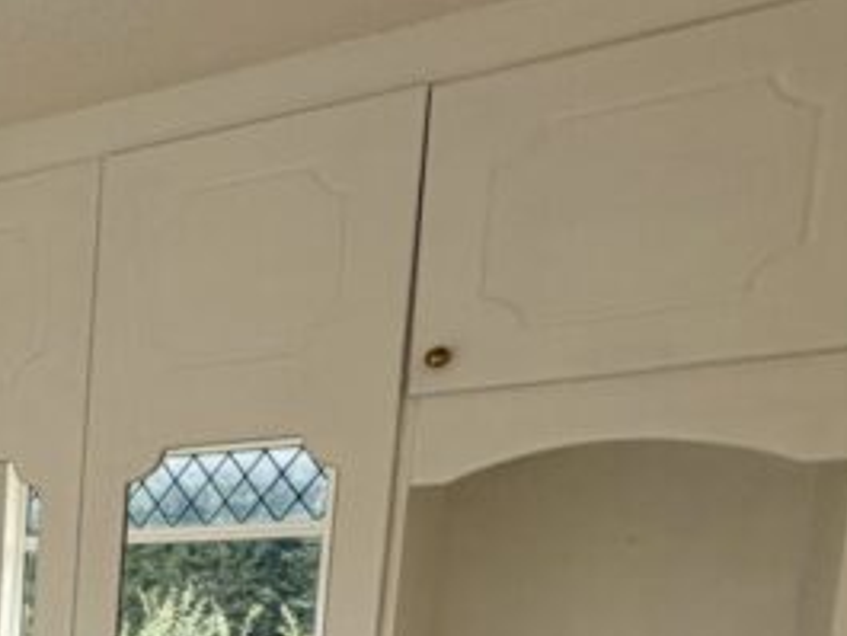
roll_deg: +0.3
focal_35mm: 54
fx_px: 1322
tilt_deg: -8.4
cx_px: -588
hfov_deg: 23.4
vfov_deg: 24.0
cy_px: 809
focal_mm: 2.22
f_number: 2.2
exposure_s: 1/502
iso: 50
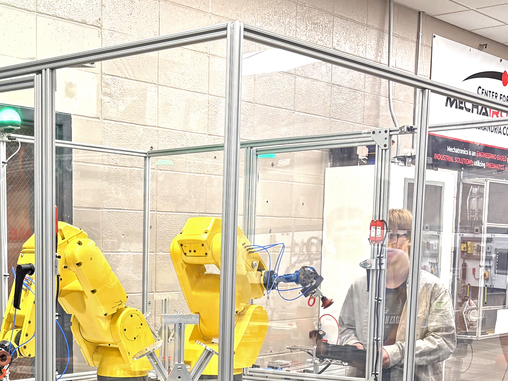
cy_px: 393
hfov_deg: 28.8
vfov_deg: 21.4
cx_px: 108
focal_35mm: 66
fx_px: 969
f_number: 1.6
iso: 80
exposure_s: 1/60
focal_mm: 5.96
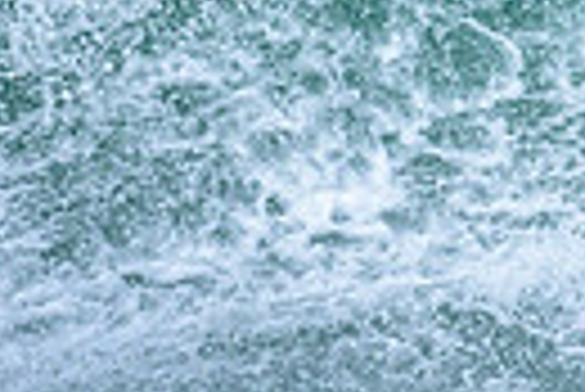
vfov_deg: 0.4
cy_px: -246
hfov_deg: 0.6
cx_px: 675
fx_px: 58077
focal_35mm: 3570
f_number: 6.3
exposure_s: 1/2000
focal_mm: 800
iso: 640
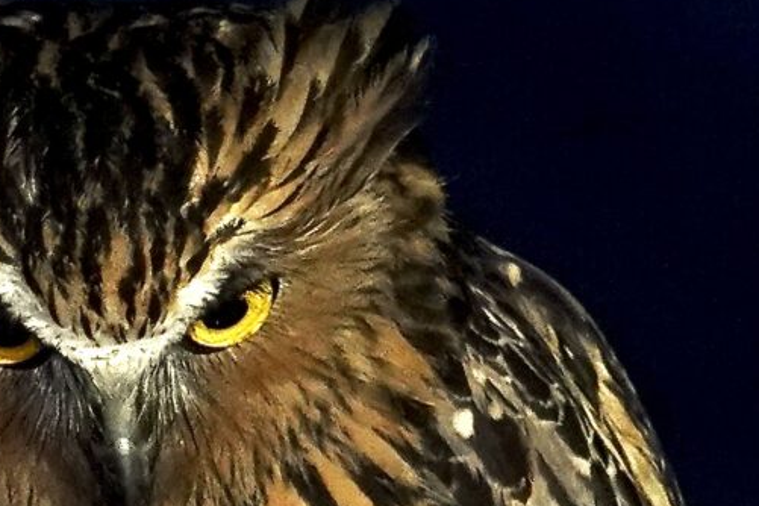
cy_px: 494
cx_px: 74
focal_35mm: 1942
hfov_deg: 1.1
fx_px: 40941
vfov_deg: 0.7
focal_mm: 139.53
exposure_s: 1/250
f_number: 4
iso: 800
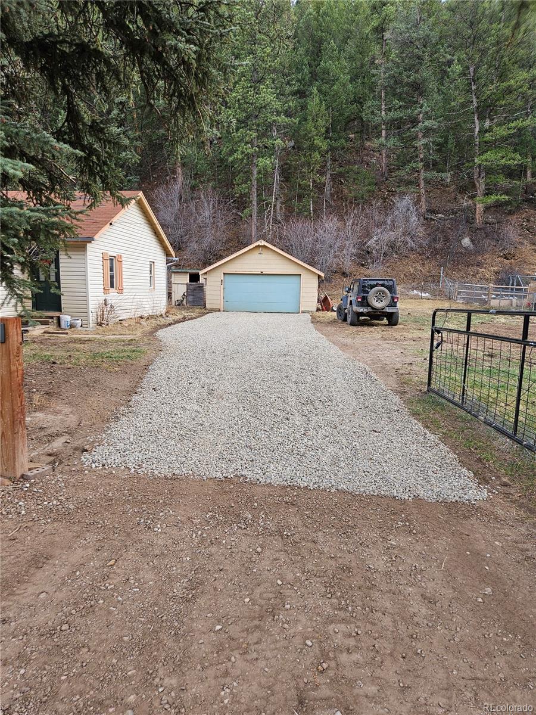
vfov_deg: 73.9
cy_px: 358
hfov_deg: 58.9
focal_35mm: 23
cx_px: 268
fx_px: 475
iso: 25
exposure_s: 1/142
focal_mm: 5.4
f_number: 1.8
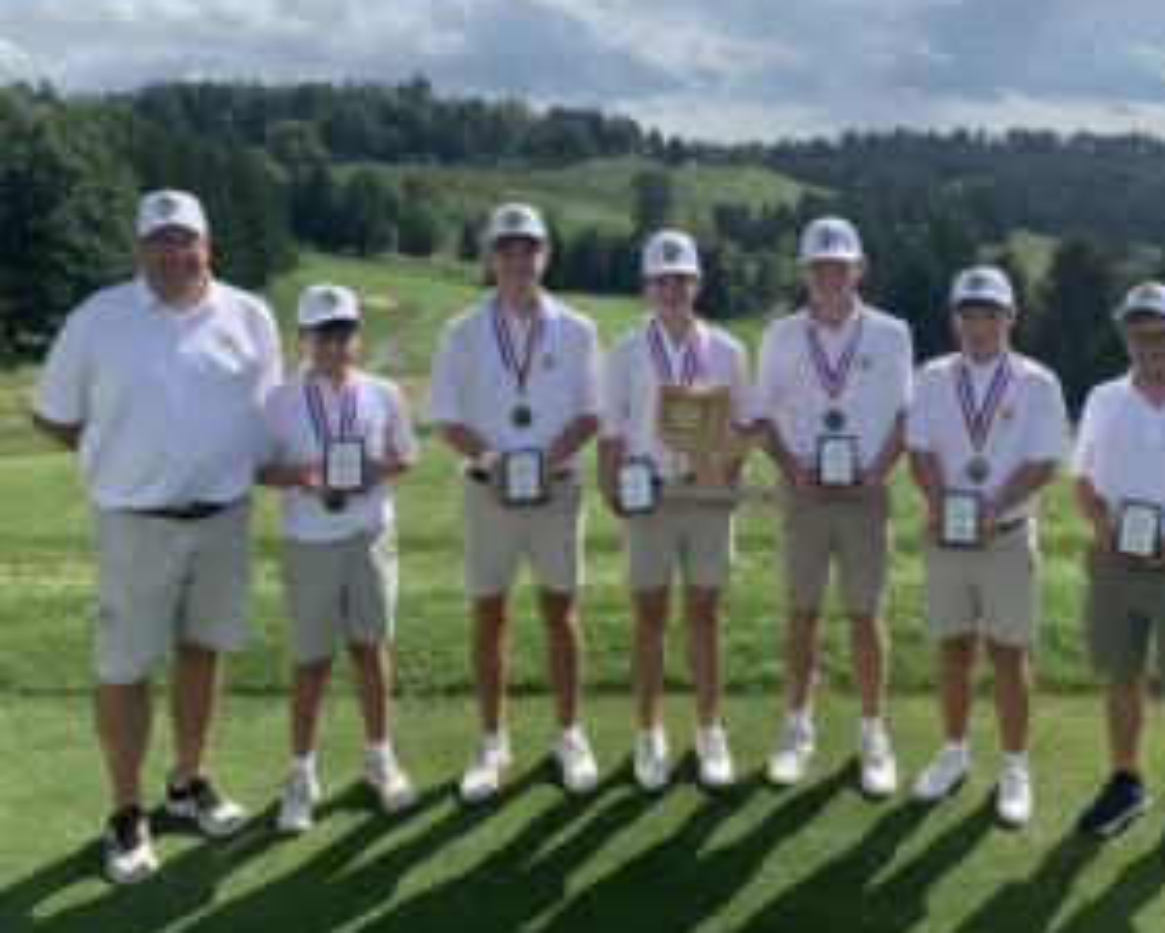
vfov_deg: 44.4
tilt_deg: -9.5
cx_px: 690
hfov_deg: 53.9
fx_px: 1138
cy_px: 390
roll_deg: -1.3
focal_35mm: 33
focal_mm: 4.25
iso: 25
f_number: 1.8
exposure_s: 1/2915
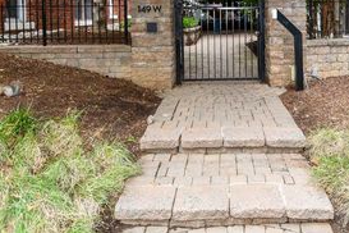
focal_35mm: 33
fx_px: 320
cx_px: 216
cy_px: 22
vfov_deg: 37.3
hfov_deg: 56.6
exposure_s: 1/80
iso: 200
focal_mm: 12
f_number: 4.5
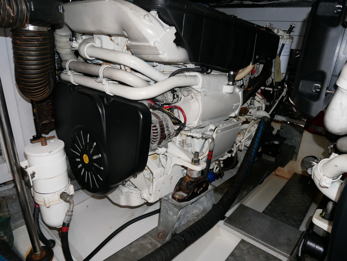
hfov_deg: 71.6
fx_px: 241
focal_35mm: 24
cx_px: 174
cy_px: 130
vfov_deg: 56.9
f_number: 3.5
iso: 800
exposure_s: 1/8
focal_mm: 12
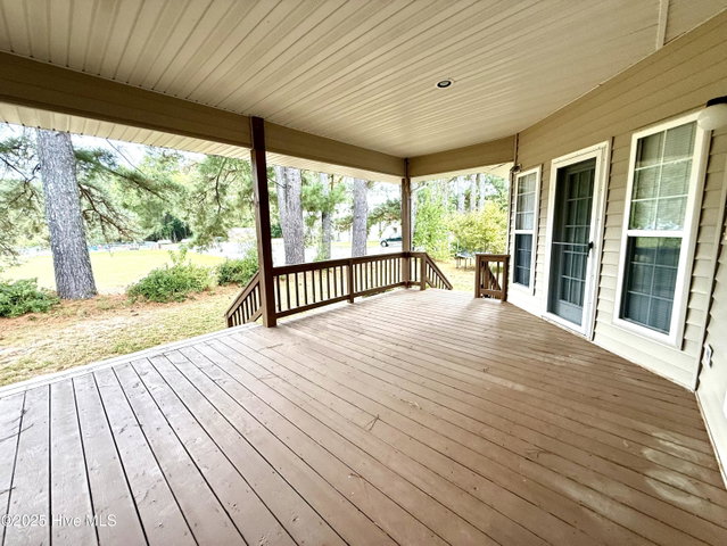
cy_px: 273
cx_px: 364
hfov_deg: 102.0
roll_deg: +0.7
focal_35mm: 14
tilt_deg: -9.6
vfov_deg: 85.7
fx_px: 294
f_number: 2.2
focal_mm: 2.22
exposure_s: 1/99
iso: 125
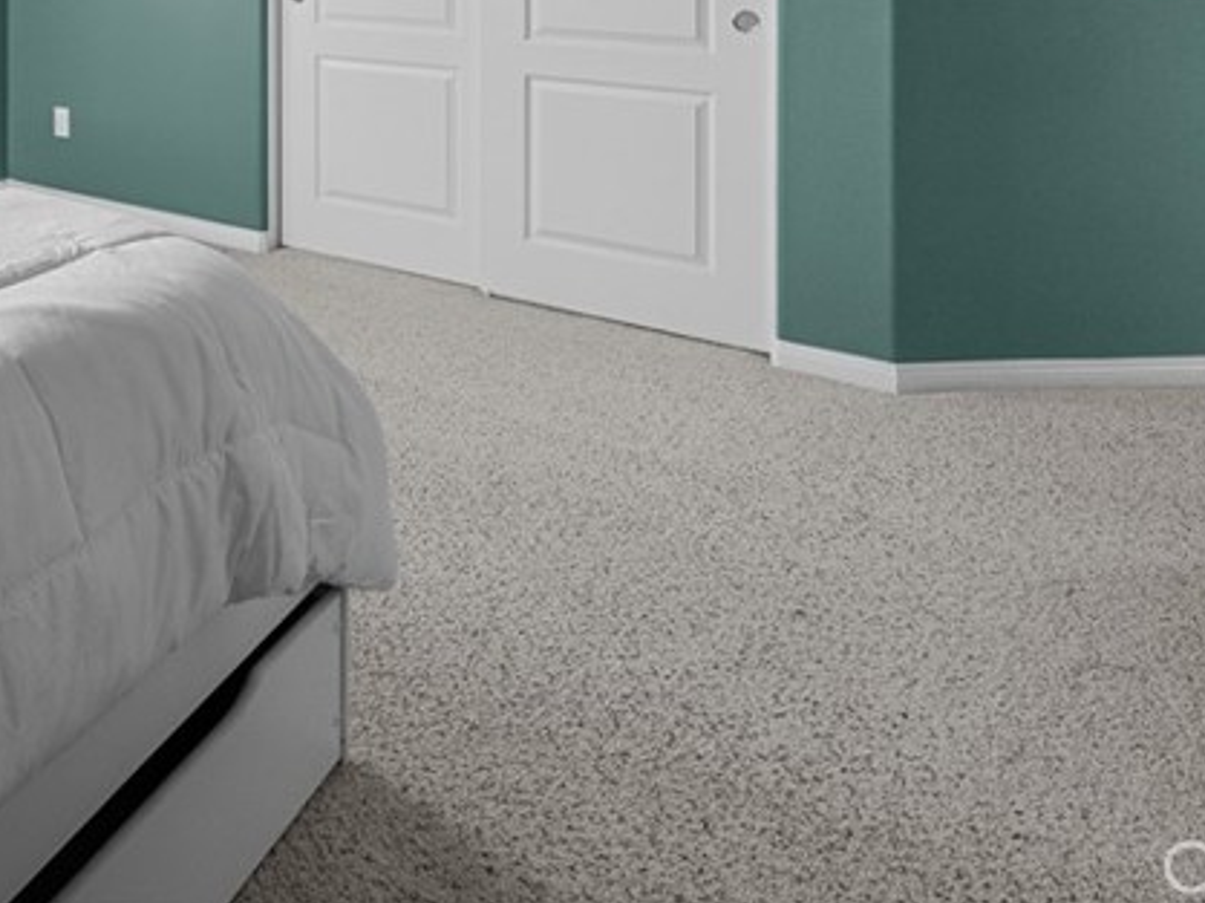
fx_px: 1148
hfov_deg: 46.5
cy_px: -76
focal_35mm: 33
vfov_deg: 36.6
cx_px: 6
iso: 640
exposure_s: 1/25
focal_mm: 14
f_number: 9
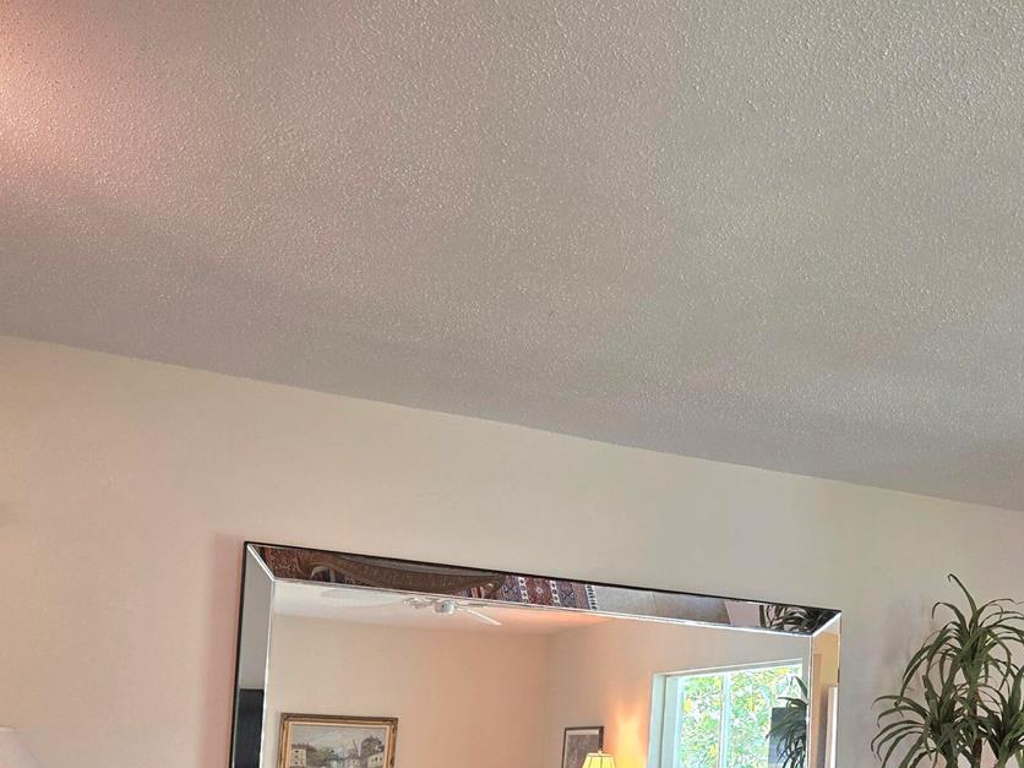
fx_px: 1302
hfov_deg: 42.3
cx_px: 696
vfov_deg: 31.3
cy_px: 696
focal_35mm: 44
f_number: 1.8
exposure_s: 1/120
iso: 200
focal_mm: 5.4
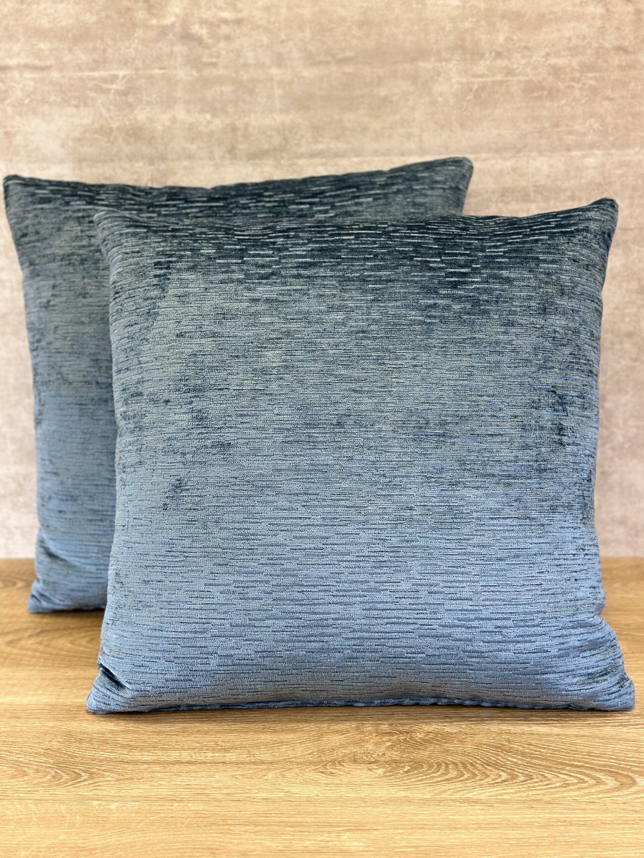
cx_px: 322
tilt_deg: -15.6
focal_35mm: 48
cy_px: 429
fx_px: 1191
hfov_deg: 30.3
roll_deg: +1.4
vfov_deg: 39.7
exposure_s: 1/120
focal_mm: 6.86
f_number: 1.78
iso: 100
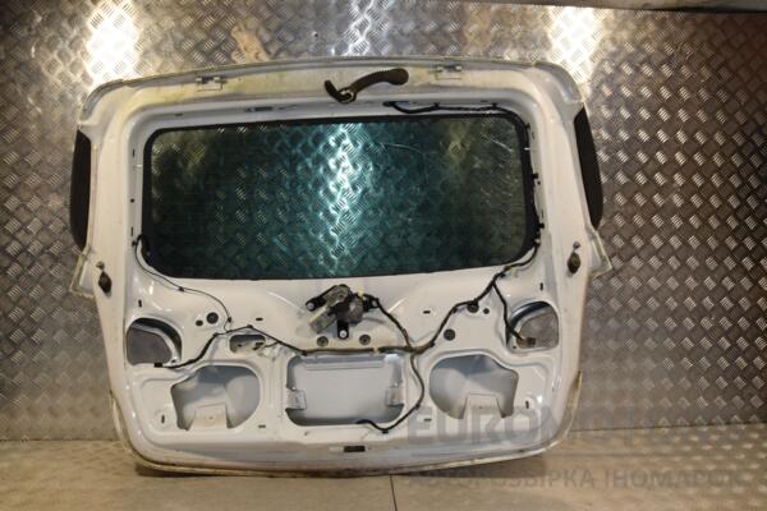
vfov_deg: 47.9
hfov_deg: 67.4
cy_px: 256
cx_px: 384
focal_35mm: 27
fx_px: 575
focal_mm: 18
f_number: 14
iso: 800
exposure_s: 1/200
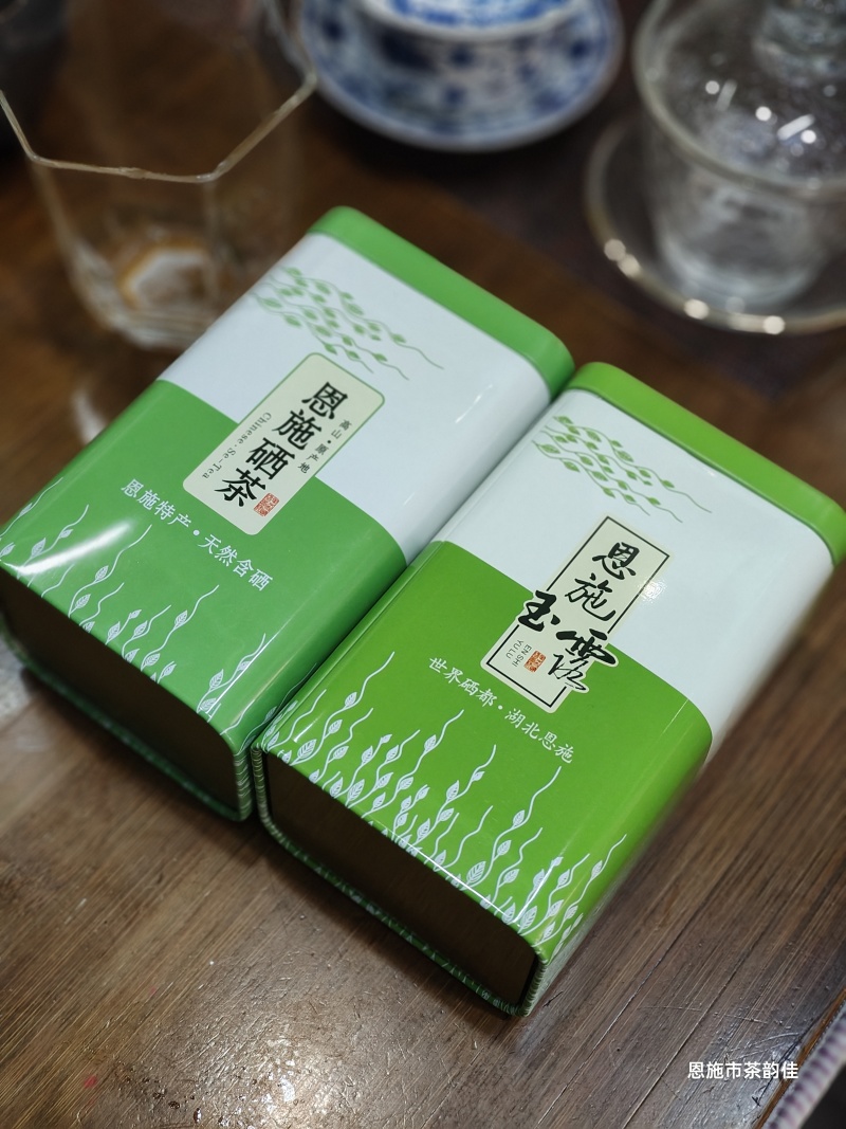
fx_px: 1532
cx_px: 423
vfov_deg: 40.4
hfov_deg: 30.9
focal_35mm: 47
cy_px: 564
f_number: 4.5
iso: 400
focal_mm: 7.08
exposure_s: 1/50
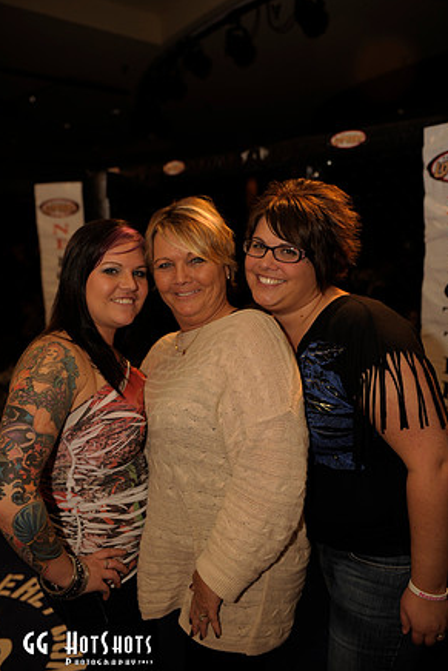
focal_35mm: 32
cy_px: 343
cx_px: 222
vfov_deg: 58.7
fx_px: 597
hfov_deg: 41.1
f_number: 2.8
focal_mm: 31
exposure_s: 1/250
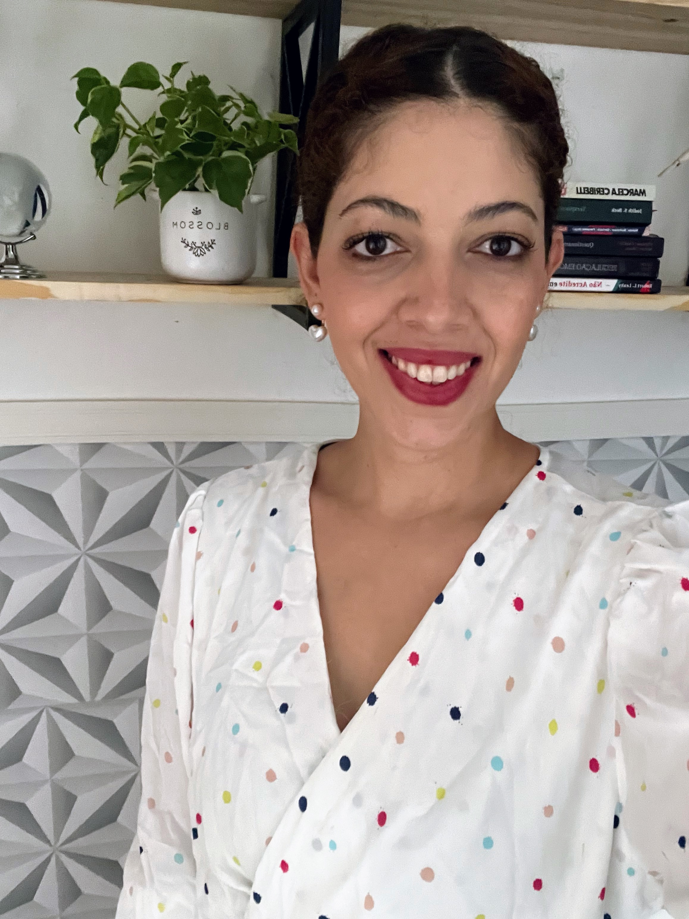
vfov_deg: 60.0
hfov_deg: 46.8
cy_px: 460
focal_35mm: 30
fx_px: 796
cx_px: 344
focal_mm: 2.71
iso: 800
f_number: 2.2
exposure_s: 1/15
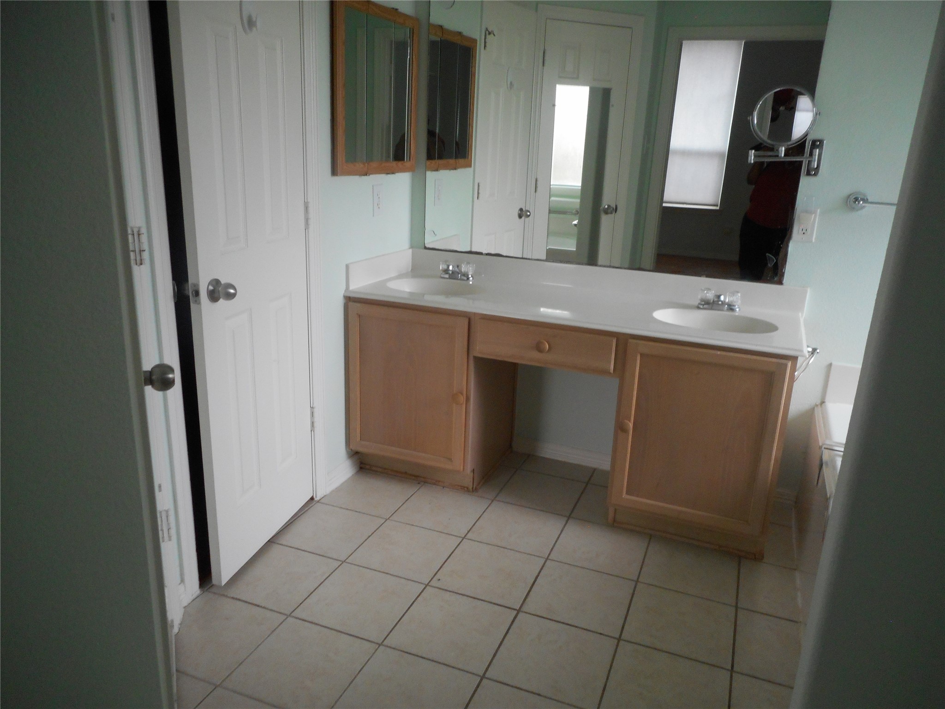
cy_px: 354
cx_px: 472
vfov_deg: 54.9
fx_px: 682
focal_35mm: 25
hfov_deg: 69.4
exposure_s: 1/30
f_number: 3.7
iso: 220
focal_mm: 4.5
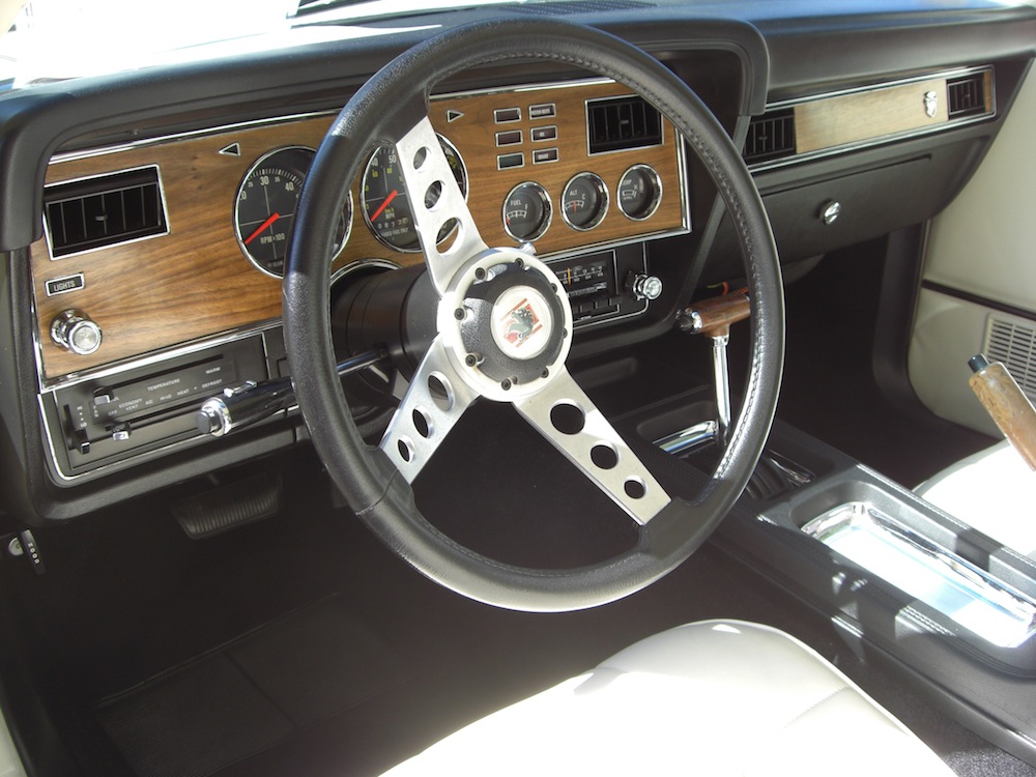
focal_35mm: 38
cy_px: 388
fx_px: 1137
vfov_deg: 37.7
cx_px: 518
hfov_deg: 49.0
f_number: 2.7
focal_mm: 6.2
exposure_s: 1/160
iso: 64
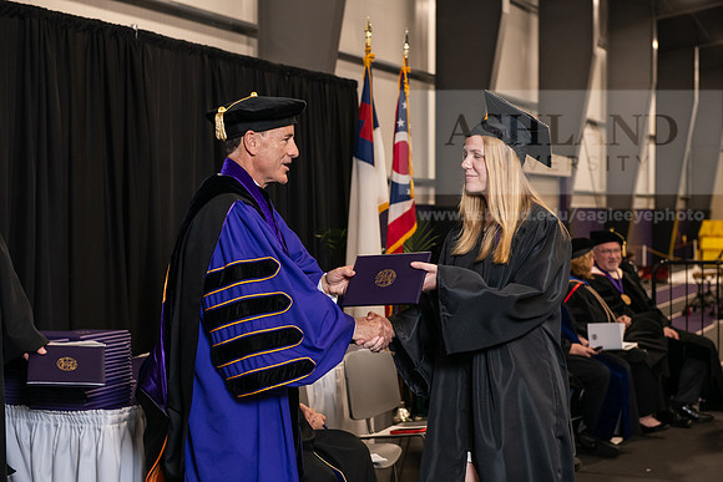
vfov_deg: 20.6
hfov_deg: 30.5
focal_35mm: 66
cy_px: 241
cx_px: 362
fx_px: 1326
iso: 1600
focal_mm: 66
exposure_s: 1/125
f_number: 5
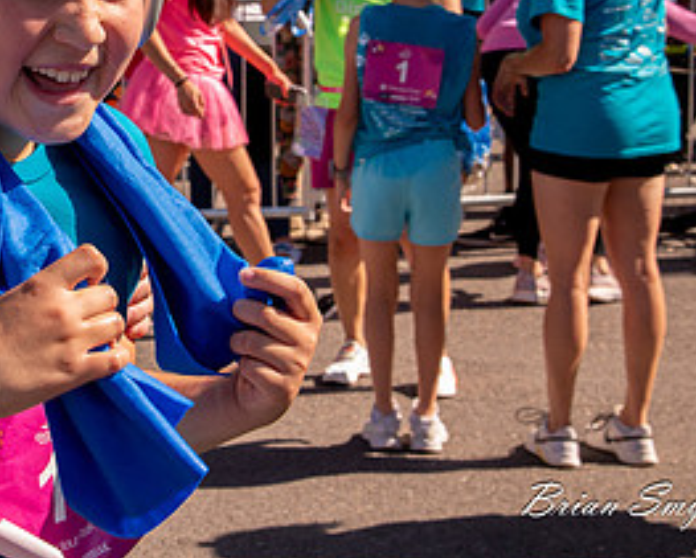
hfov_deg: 19.6
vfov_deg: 16.0
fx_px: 1959
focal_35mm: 95
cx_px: 24
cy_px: 63
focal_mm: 46
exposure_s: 1/640
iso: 800
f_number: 11
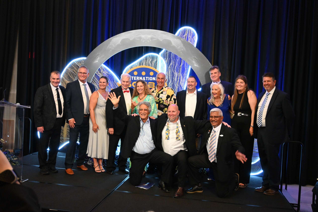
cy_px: 106
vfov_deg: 39.2
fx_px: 298
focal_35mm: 34
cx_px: 159
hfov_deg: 56.1
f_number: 4
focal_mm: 22.5
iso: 3200
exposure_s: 1/60
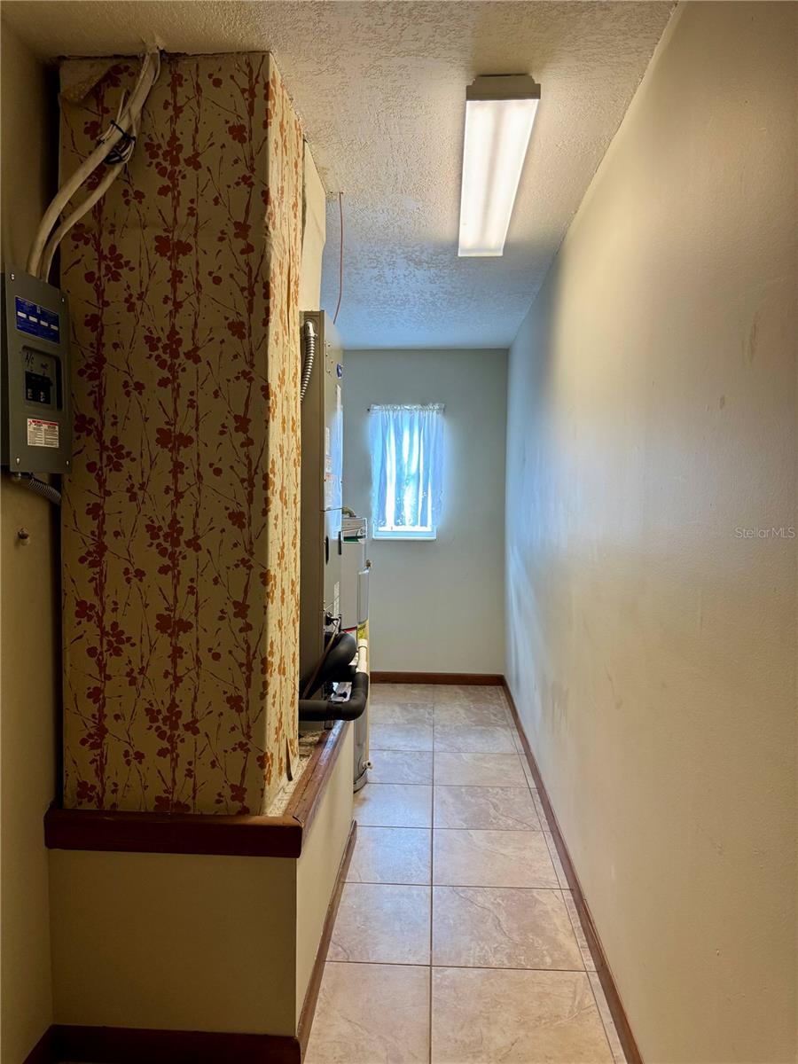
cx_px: 399
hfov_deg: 56.8
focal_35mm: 24
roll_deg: +0.2
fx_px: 738
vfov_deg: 71.6
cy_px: 532
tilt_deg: -3.0
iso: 200
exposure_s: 1/120
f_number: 1.78
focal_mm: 6.76
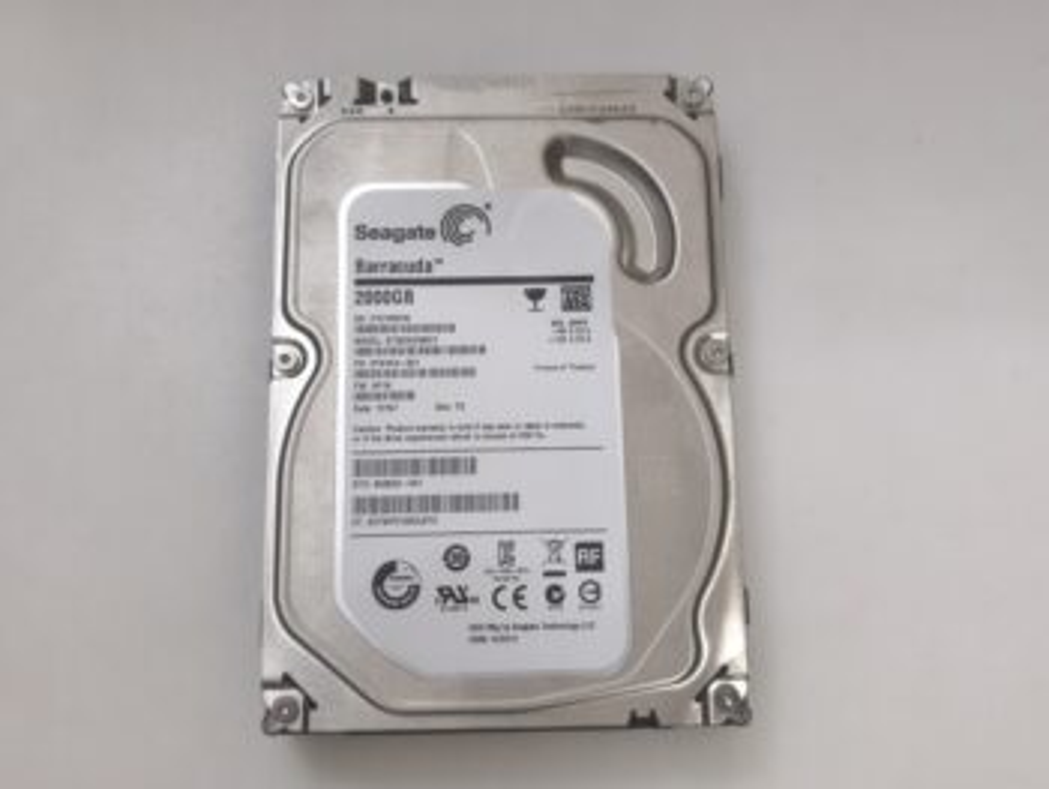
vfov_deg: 40.7
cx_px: 524
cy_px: 394
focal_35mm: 35
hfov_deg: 52.6
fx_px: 1061
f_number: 1.6
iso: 500
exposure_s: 1/50
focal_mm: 6.57
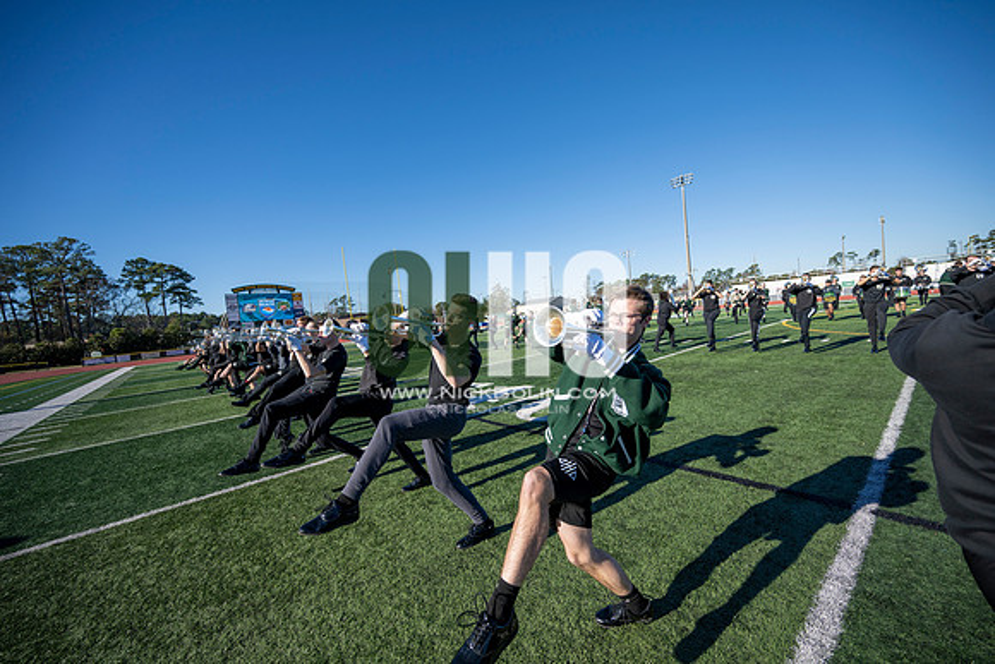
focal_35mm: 14
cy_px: 332
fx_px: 387
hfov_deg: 104.2
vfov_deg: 81.2
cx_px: 498
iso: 160
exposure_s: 1/2000
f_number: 4
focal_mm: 14
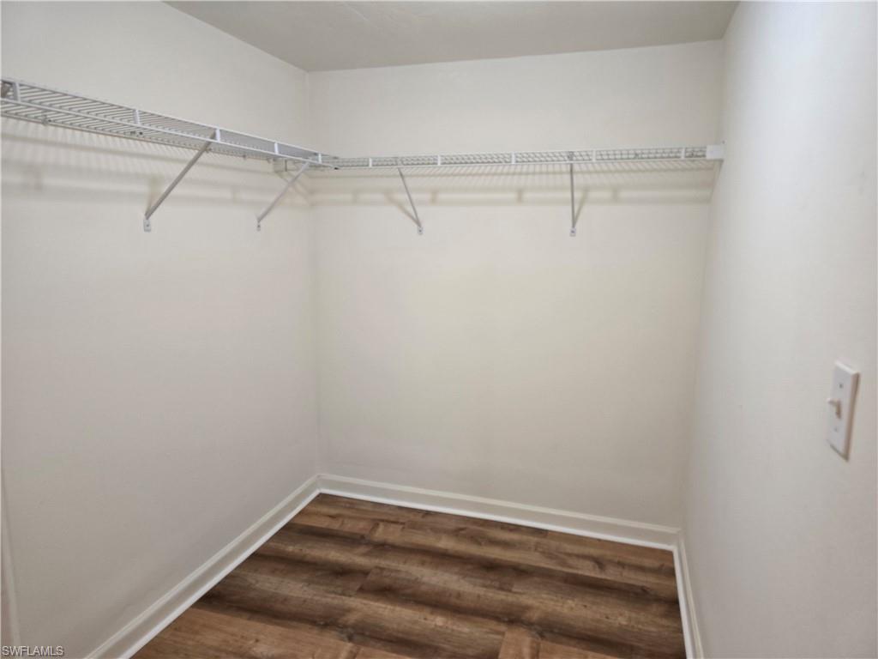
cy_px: 330
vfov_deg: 58.9
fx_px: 583
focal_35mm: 23
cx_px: 439
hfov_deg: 73.9
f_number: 1.7
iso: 160
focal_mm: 6.3
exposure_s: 1/120
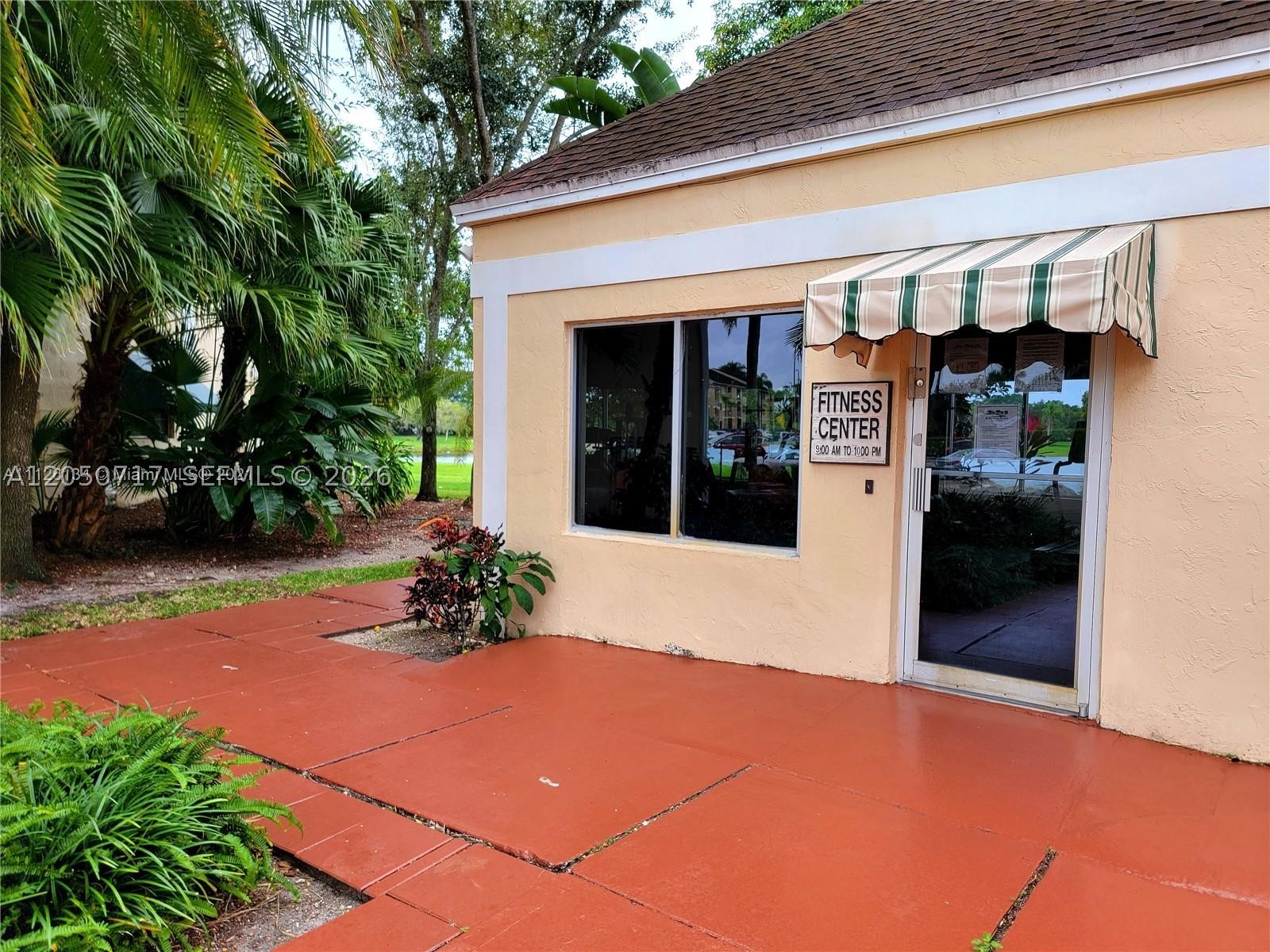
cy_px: 476
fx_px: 881
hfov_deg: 71.6
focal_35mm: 24
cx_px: 635
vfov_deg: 56.8
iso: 50
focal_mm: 6.7
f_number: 1.8
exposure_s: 1/119
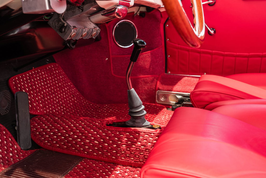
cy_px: 89
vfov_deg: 37.9
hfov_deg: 54.4
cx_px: 133
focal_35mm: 35
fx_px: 259
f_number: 7.1
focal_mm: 35
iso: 500
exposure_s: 4
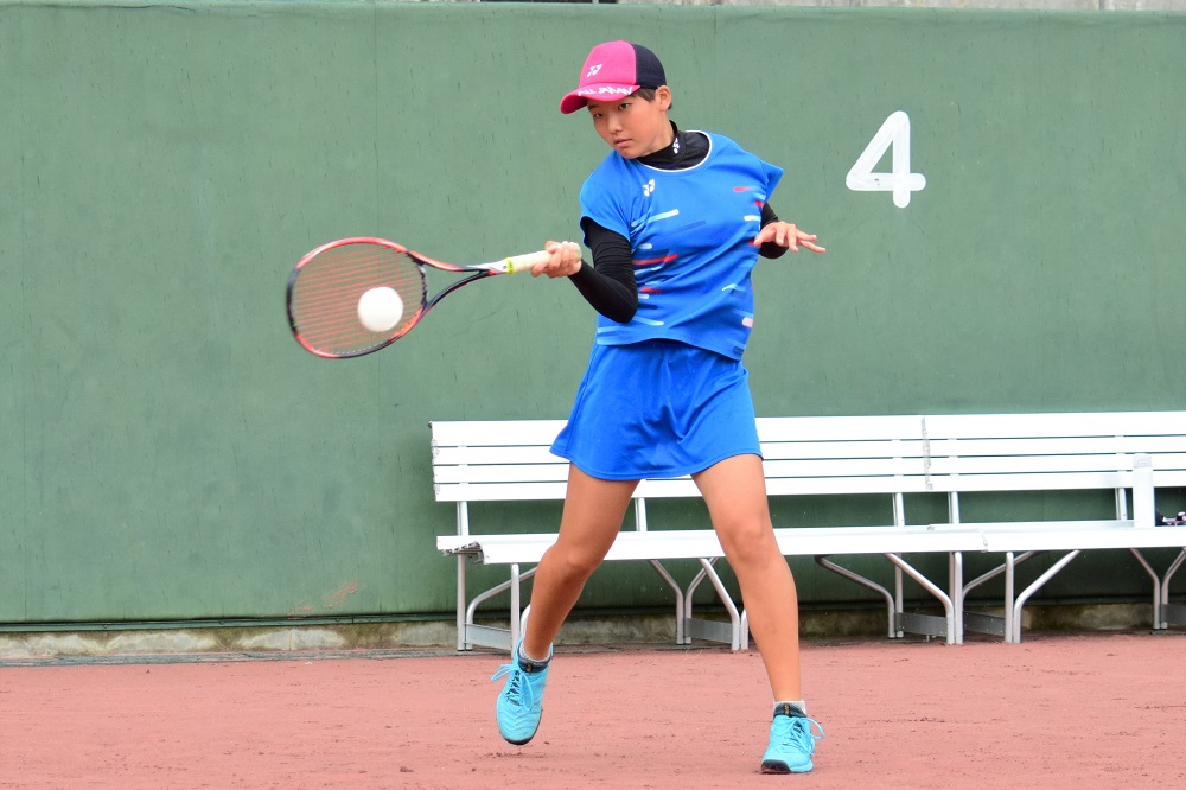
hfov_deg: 19.5
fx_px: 3458
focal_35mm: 105
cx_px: 593
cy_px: 395
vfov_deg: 13.0
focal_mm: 70
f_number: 4.5
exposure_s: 1/1600
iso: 800
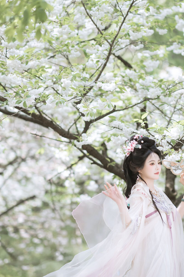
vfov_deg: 16.1
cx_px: 136
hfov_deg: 10.8
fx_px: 974
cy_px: 169
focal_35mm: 127
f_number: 1.8
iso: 100
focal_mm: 85
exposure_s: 1/640
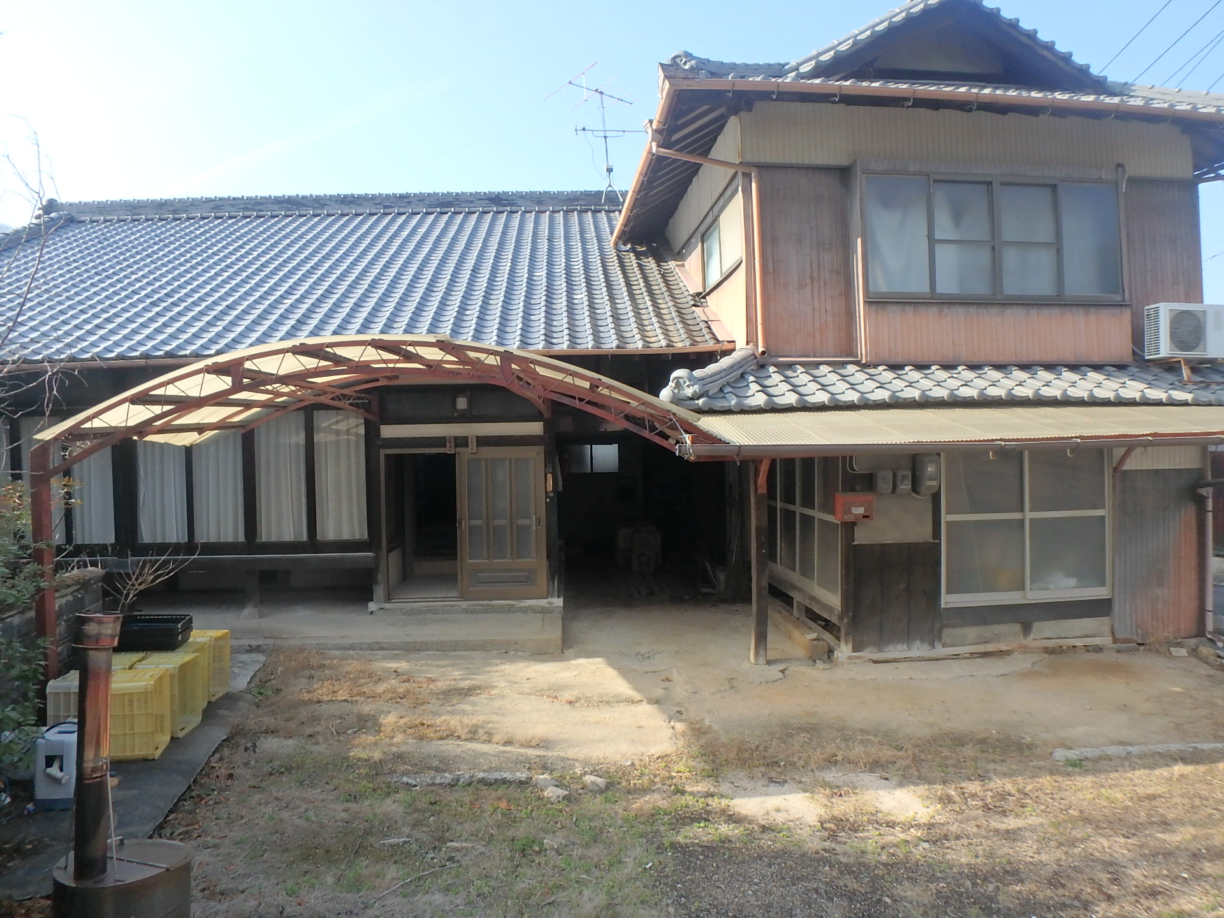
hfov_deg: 79.0
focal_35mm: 21
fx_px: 743
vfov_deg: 63.4
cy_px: 459
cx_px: 612
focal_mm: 3.7
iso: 125
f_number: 3.5
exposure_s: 1/500
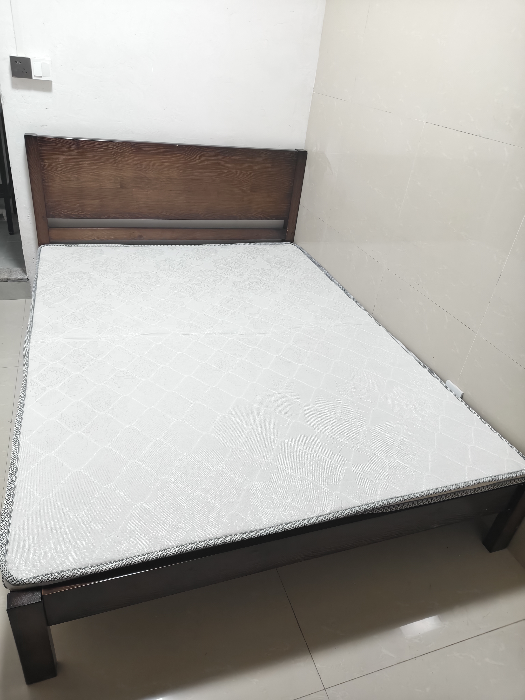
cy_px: 350
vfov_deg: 73.9
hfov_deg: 58.9
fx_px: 465
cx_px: 262
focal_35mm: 23
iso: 867
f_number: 1.88
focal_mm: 5.56
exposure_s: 1/50
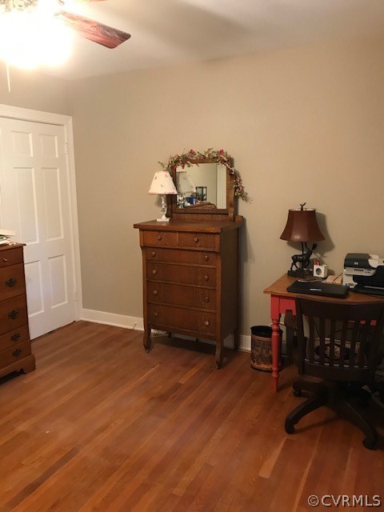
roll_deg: -0.5
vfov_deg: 63.4
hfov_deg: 49.7
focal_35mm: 28
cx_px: 192
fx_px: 414
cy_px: 256
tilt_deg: -9.4
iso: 100
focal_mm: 3.99
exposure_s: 1/13
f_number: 1.8
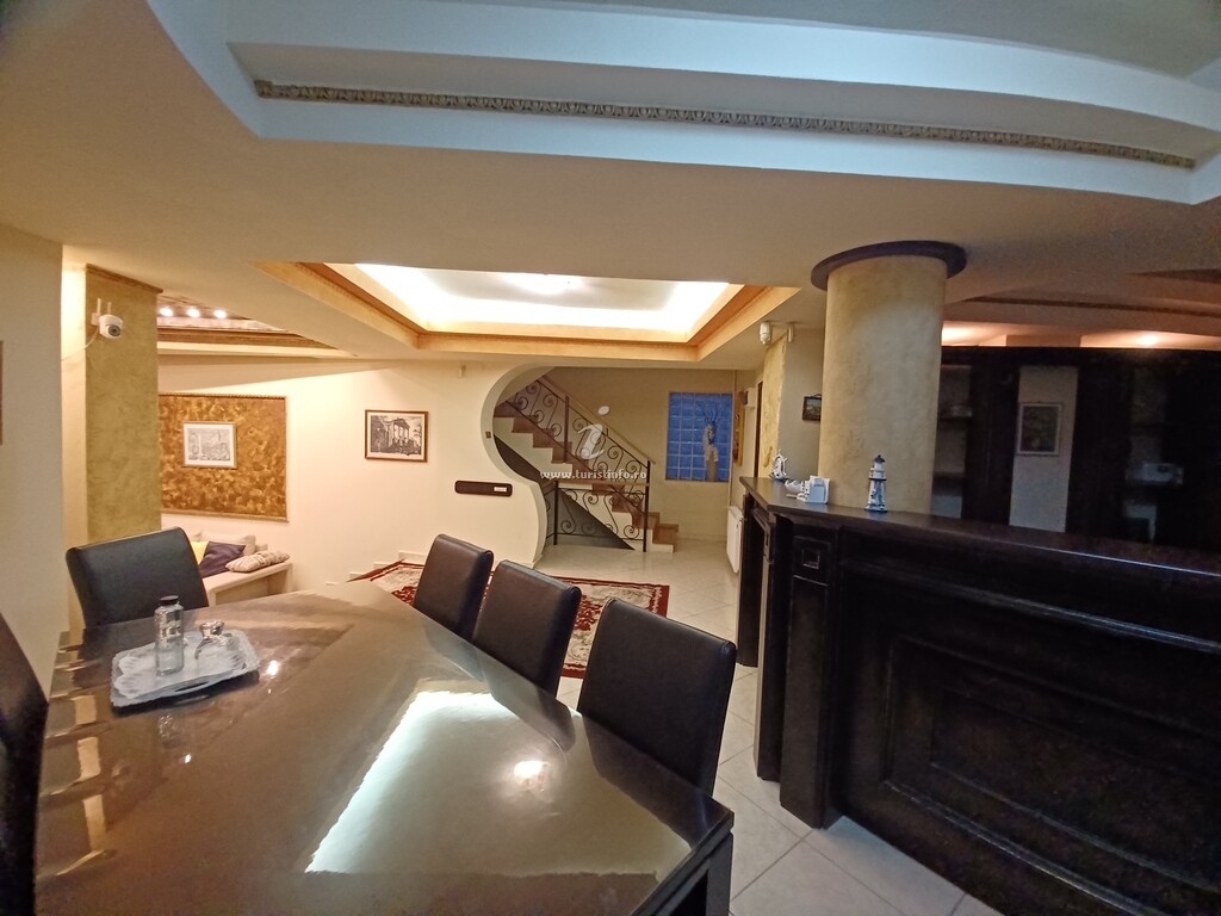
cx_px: 610
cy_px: 458
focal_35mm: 13
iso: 200
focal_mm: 1.42
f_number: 2.2
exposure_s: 1/25
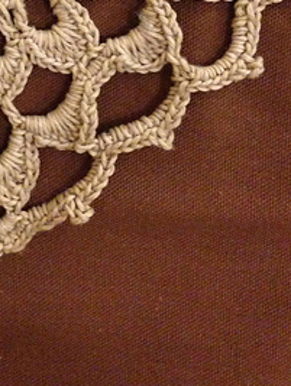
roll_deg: -0.2
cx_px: 12
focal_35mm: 79
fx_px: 883
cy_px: -40
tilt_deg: -27.0
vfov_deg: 23.2
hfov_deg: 18.3
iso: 500
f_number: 2.4
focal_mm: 4.12
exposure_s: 1/15
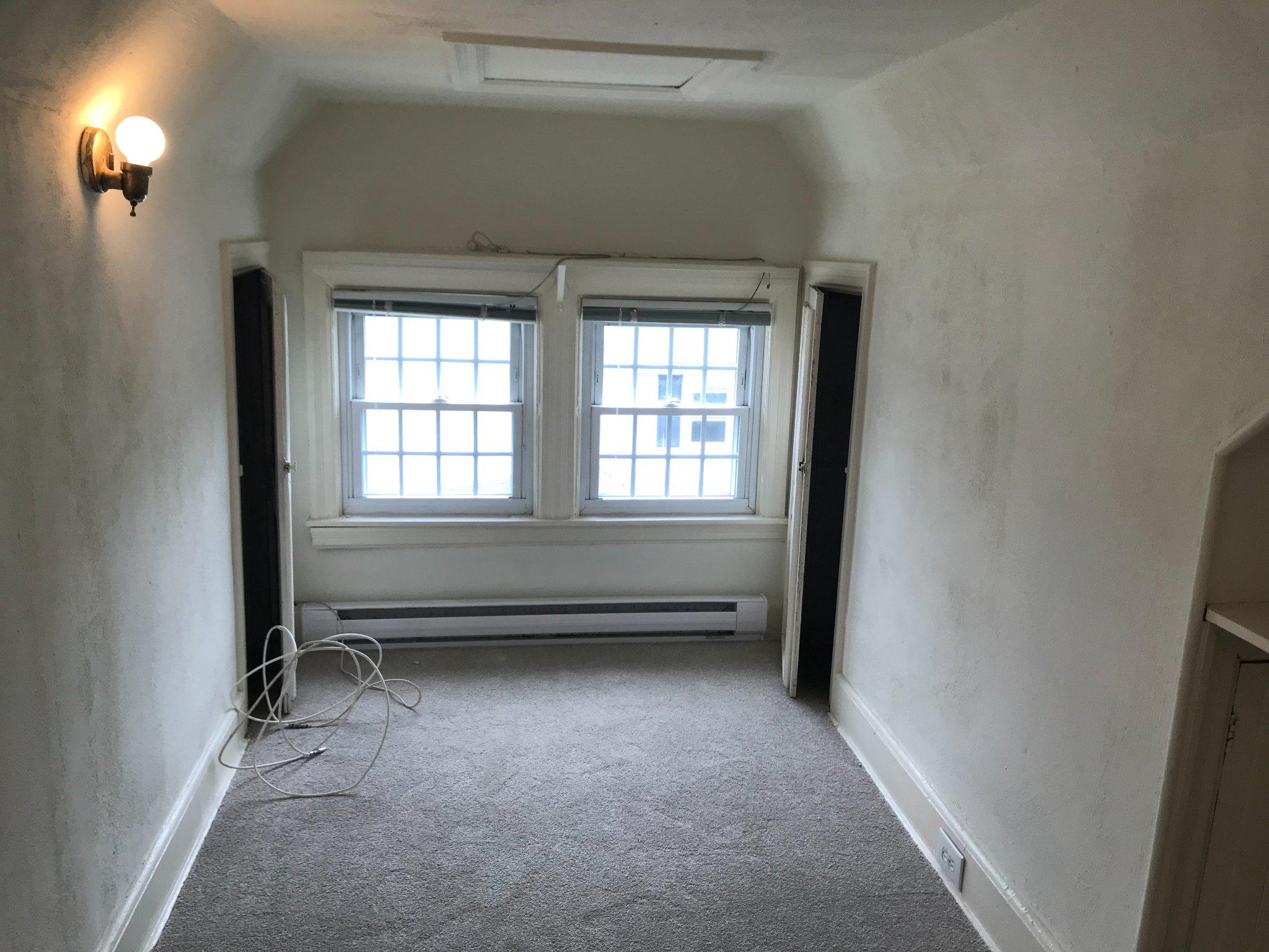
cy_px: 476
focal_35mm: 28
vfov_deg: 49.7
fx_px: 1026
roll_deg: -1.8
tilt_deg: -12.4
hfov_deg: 63.4
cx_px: 634
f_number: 1.8
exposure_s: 1/120
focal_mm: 3.99
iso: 32
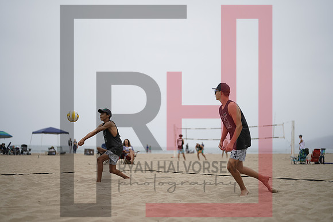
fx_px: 463
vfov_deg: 27.0
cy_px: 111
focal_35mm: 50
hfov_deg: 39.6
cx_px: 166
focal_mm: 50
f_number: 1.2
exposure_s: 1/3200
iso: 100
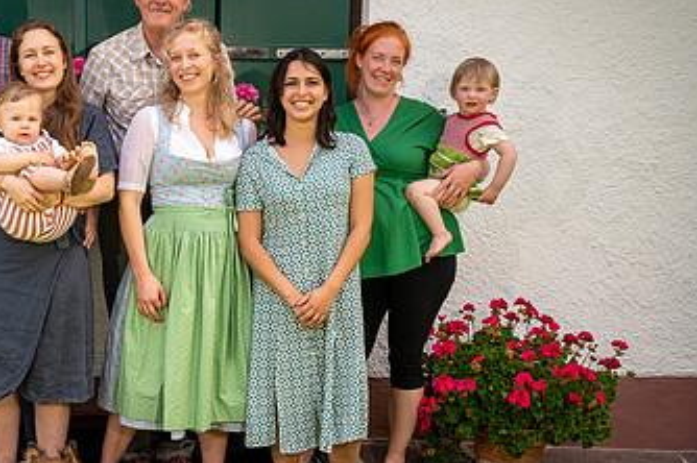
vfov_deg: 25.5
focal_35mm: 53
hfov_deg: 36.1
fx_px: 1025
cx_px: 125
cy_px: 250
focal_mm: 30.5
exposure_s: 1/200
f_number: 9
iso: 250
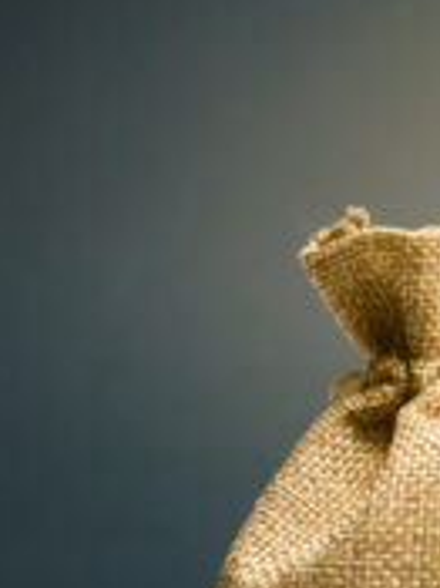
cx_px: 830
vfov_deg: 8.3
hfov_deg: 6.1
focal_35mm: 238
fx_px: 4039
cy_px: 635
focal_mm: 48
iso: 100
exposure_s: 1/200
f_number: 5.3
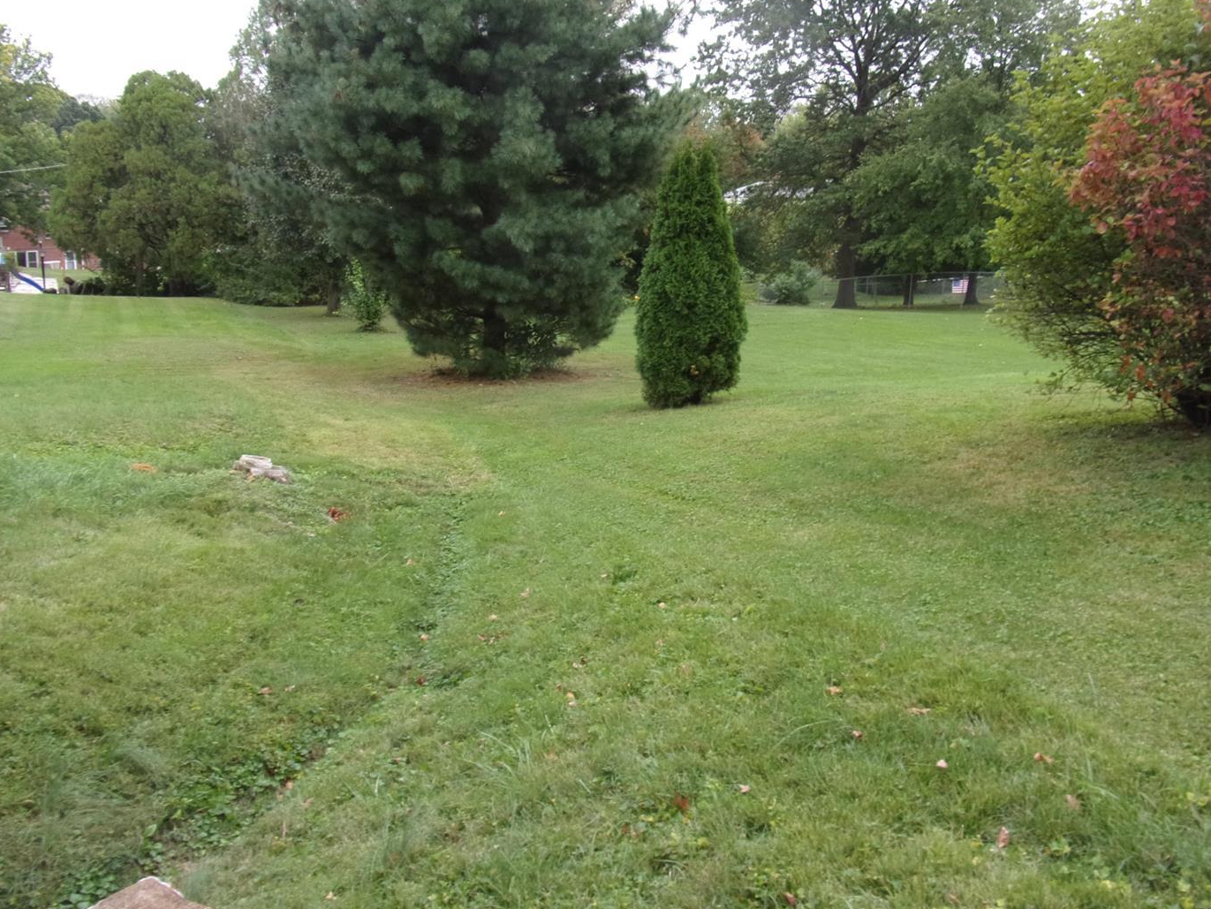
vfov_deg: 49.6
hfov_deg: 63.4
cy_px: 392
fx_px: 980
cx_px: 597
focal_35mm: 28
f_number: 3.3
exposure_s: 1/75
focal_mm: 4.3
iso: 80
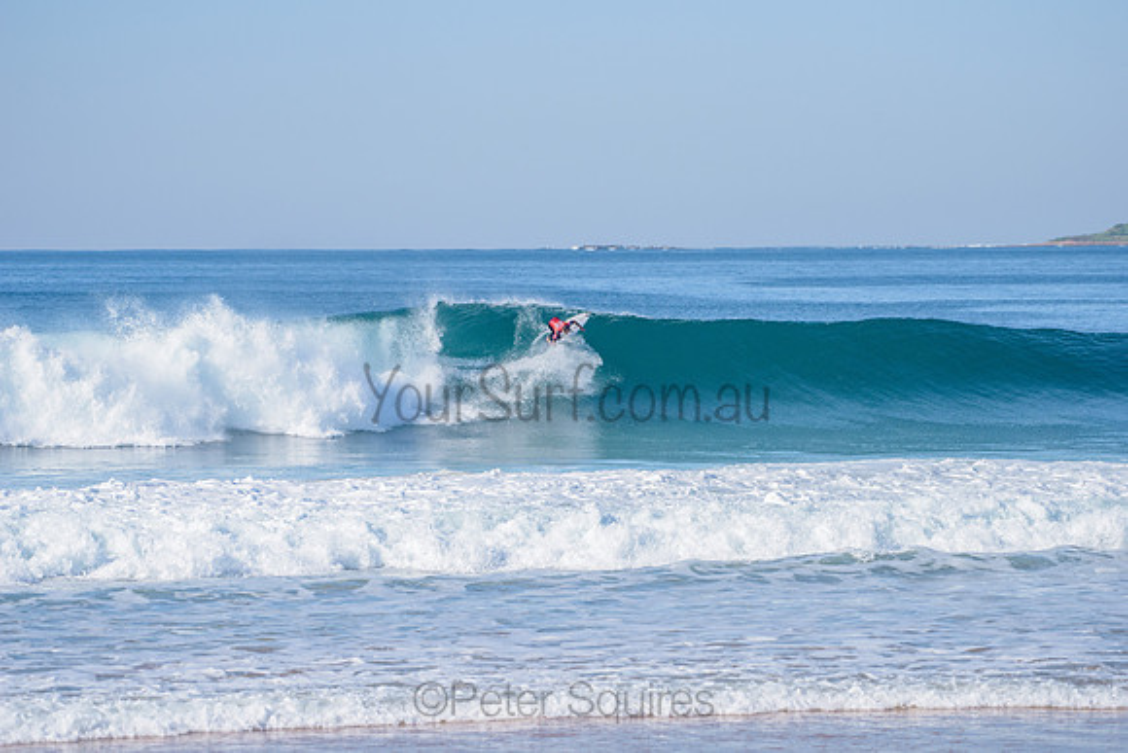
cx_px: 564
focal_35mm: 200
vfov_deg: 6.9
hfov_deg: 10.3
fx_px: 6268
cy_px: 376
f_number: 5.6
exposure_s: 1/2500
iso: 250
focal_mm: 200
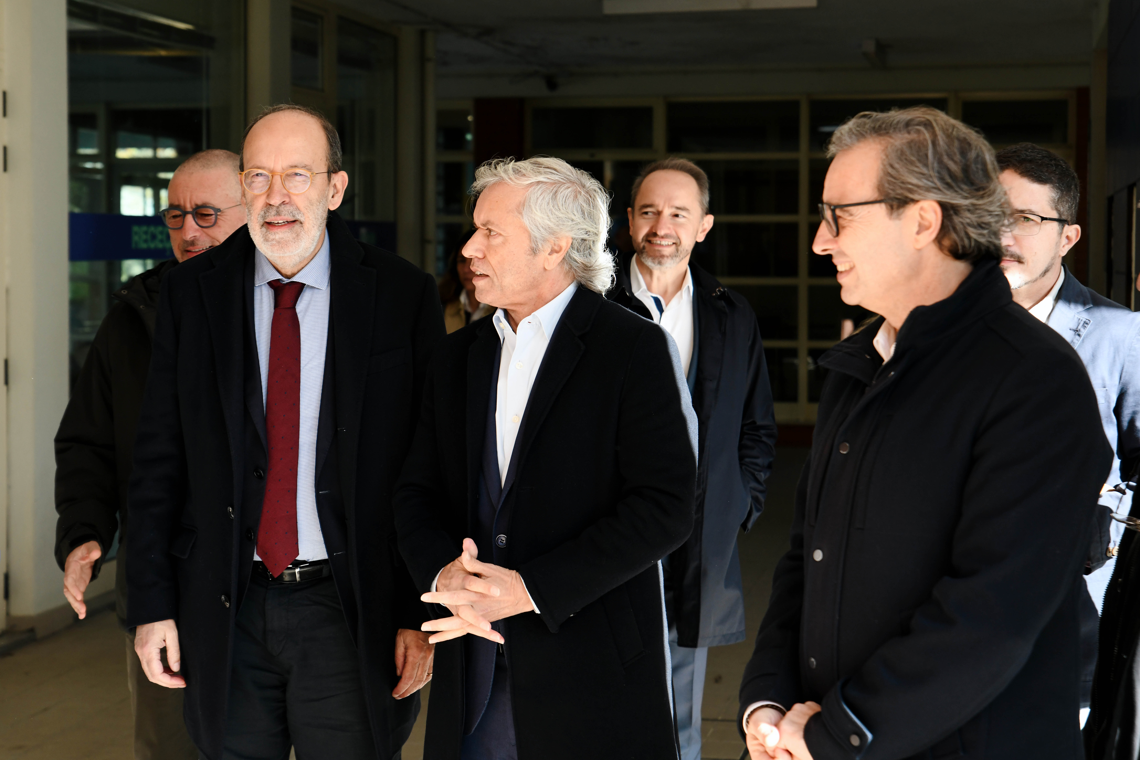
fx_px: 1837
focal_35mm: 58
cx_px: 570
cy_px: 380
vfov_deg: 23.4
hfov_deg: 34.5
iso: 640
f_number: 4.5
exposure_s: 1/400
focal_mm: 58
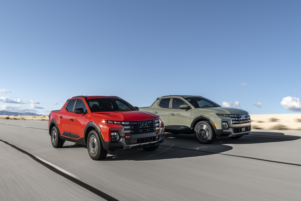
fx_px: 242
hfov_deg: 63.7
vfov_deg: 45.0
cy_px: 100
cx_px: 150
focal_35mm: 29
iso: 31
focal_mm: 29
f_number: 11
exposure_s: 1/40
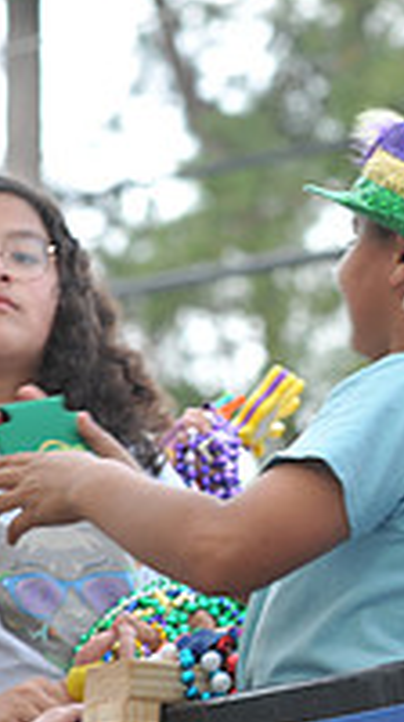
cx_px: 974
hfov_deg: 3.3
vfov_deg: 5.9
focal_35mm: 365
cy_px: 296
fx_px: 6975
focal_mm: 120
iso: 250
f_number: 6.3
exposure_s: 1/80
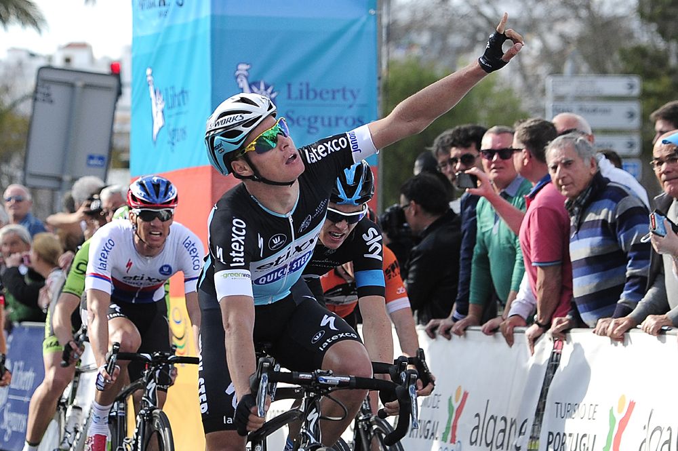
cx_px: 339
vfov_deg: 13.0
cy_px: 226
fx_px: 1976
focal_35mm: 105
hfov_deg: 19.5
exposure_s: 1/2000
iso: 640
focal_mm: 105
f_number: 4
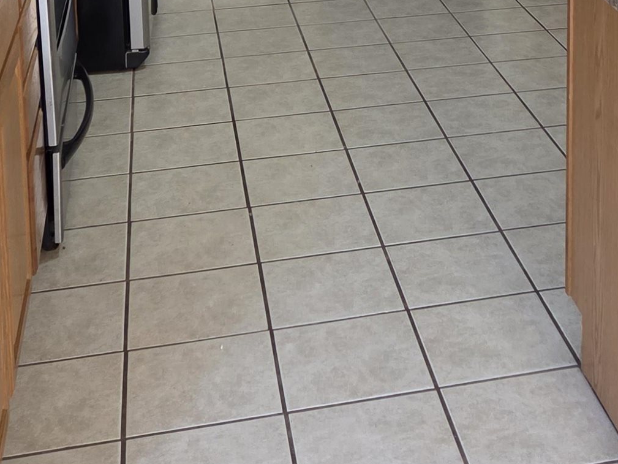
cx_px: 489
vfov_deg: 19.4
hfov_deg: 27.3
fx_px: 1250
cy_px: -135
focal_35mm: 70
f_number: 1.8
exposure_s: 1/120
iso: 500
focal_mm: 5.4
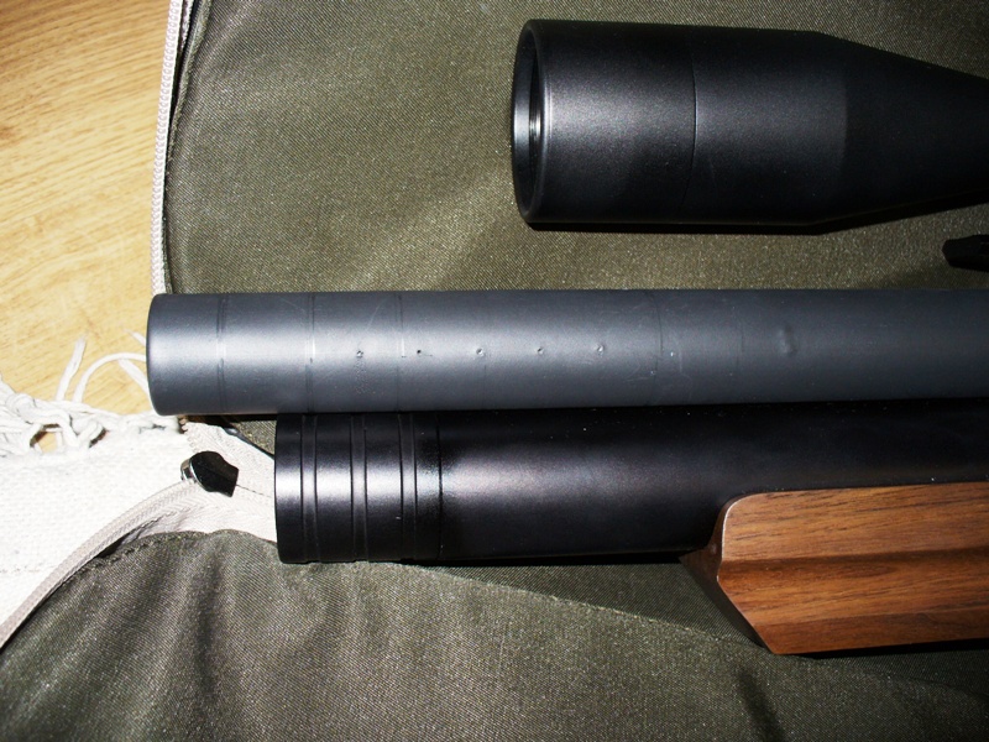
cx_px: 494
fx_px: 1057
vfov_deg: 38.7
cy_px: 371
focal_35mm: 37
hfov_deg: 50.1
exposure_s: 1/60
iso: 80
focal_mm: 6.1
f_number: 2.8
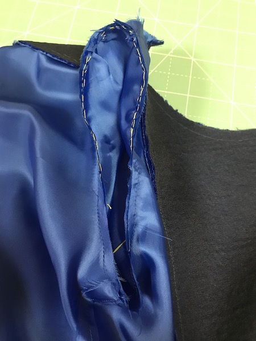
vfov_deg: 63.4
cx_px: 128
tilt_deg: -72.8
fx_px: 276
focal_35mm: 28
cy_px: 170
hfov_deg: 49.7
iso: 100
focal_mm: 3.99
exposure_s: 1/13
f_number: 1.8
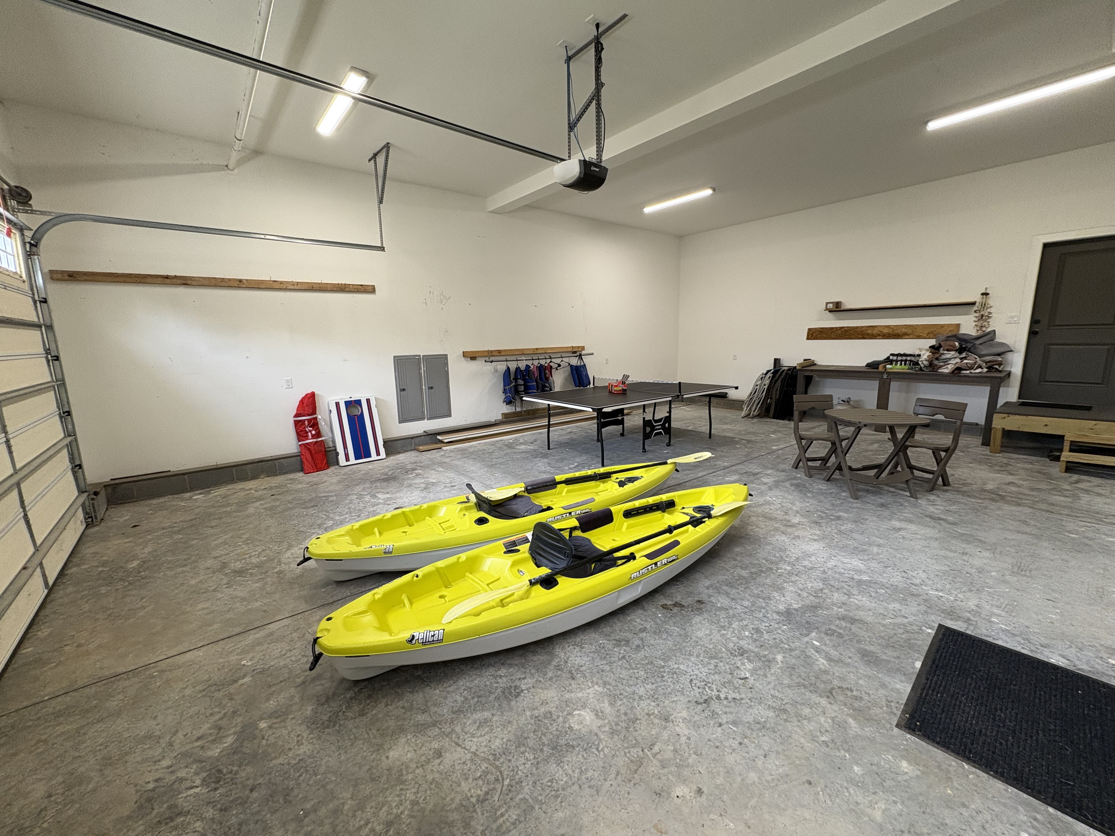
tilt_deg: -9.5
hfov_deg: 102.1
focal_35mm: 14
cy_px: 418
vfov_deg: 85.7
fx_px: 451
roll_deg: +2.0
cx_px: 558
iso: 125
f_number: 2.2
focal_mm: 2.22
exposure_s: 1/60
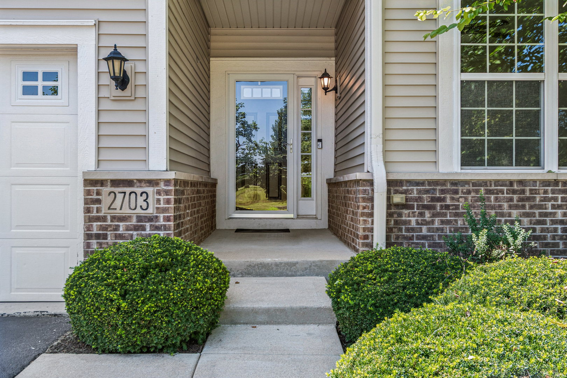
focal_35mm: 33
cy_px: 189
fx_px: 520
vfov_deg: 40.0
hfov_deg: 57.2
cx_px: 284
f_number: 8
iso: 250
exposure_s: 1/100
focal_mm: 22
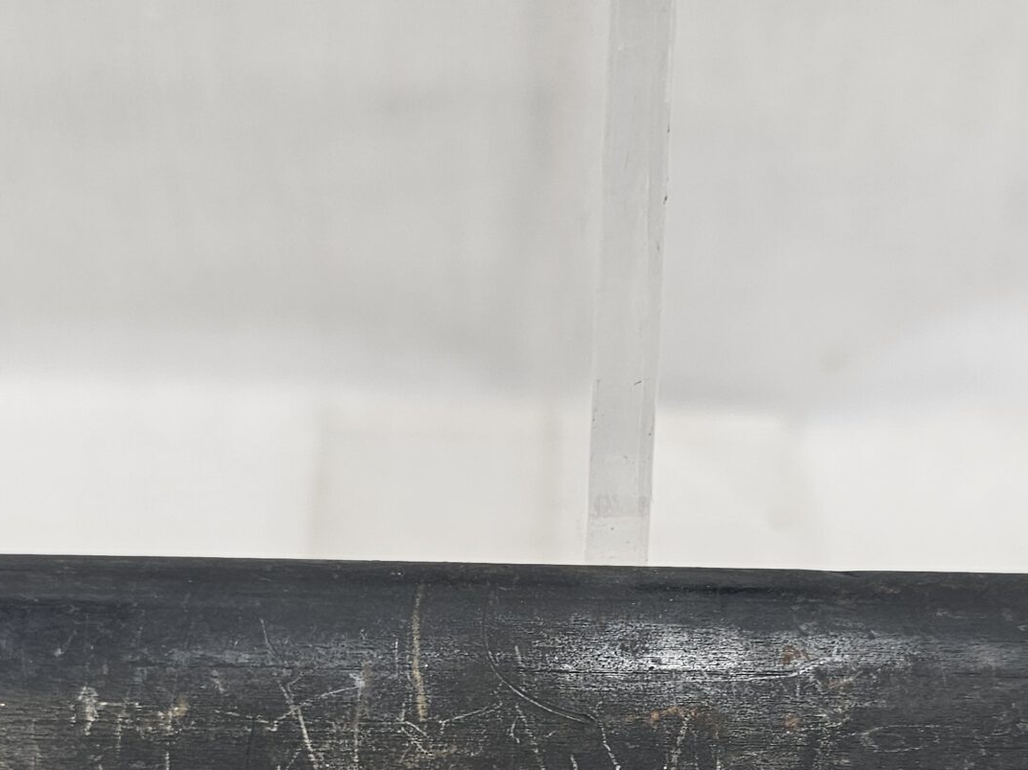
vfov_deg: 25.5
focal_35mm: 55
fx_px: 1633
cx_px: 589
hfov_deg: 34.9
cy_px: 736
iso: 50
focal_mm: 6.3
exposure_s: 1/100
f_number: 1.7
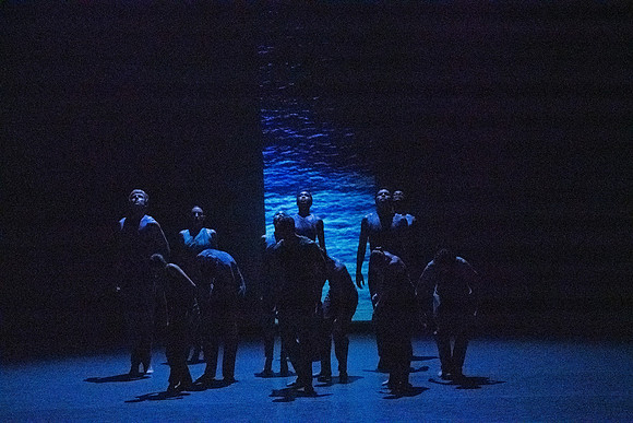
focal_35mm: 259
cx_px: 316
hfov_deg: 7.9
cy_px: 212
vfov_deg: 5.3
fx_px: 4555
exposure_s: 1/400
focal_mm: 259
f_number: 5.6
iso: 25600
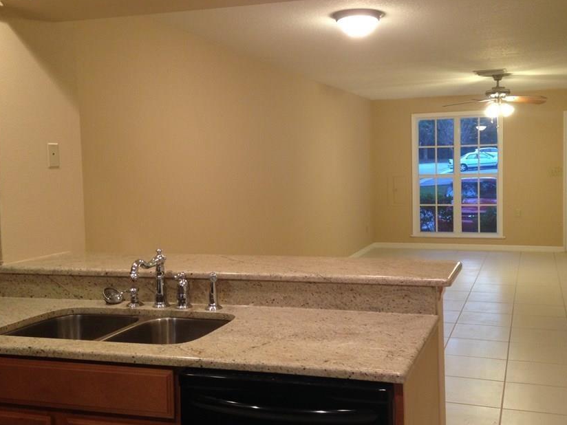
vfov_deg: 35.1
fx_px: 672
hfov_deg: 45.6
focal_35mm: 41
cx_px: 337
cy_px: 205
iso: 125
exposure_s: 1/20
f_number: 2.4
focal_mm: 4.12
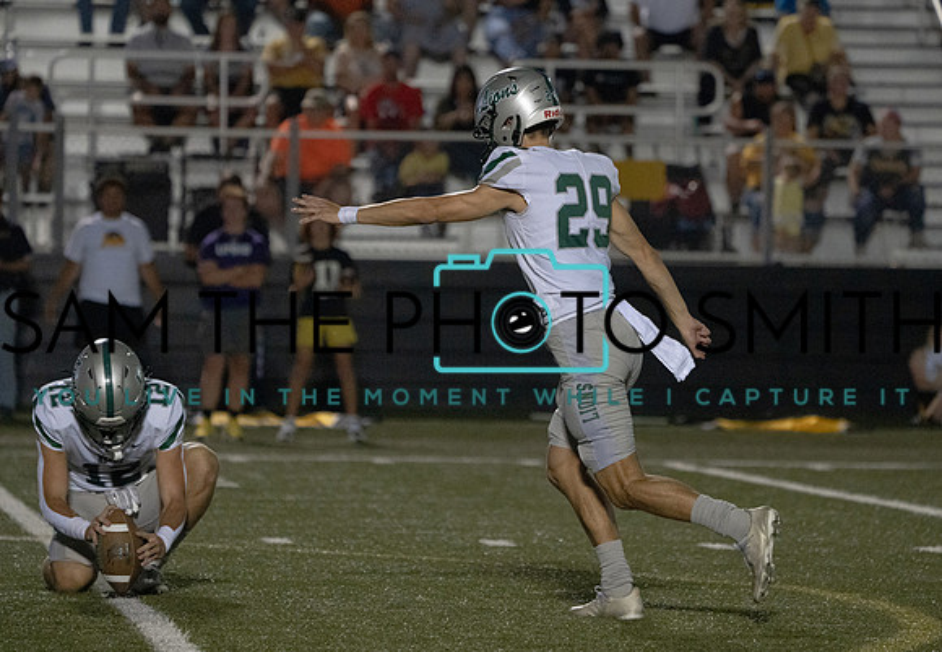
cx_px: 510
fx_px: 8094
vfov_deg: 4.6
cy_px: 311
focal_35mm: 306
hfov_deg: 6.7
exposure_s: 1/1000
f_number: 5.6
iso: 16000
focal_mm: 282
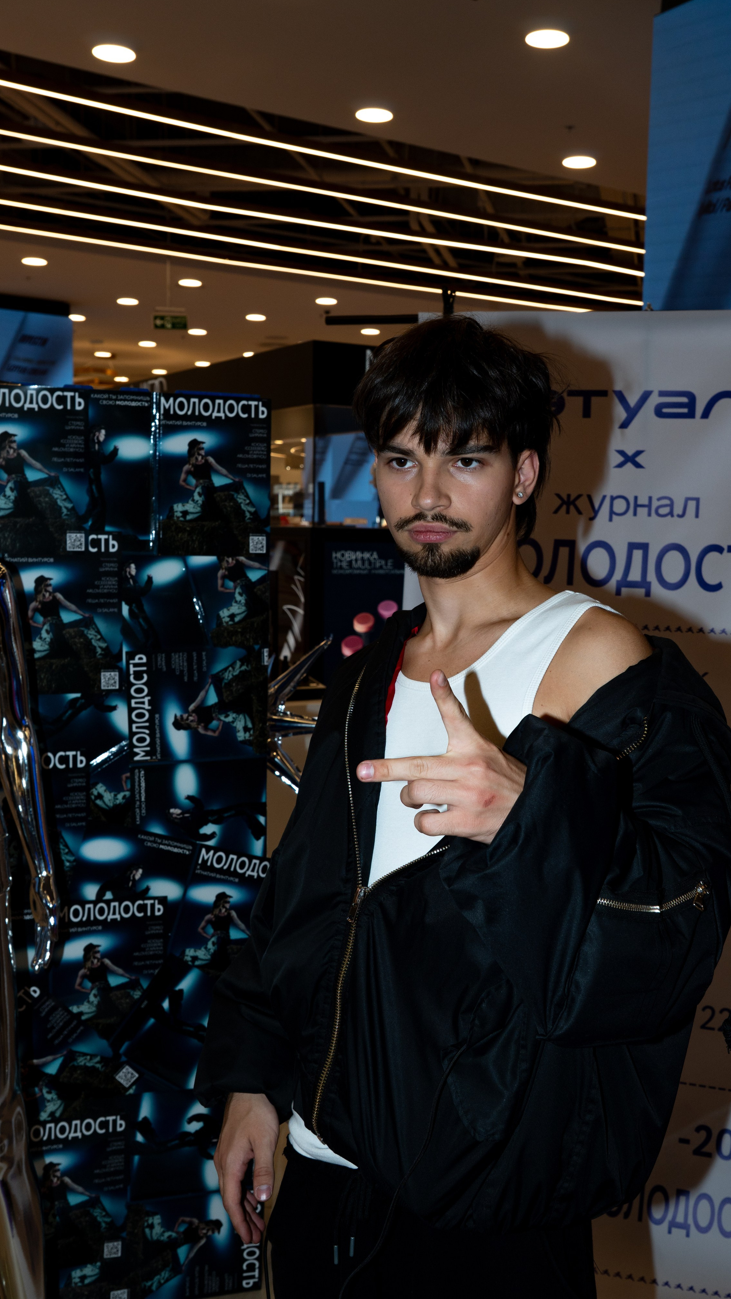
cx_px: 440
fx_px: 1378
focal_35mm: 40
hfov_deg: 29.6
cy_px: 652
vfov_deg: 50.5
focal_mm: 25
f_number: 5.6
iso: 250
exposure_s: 1/160
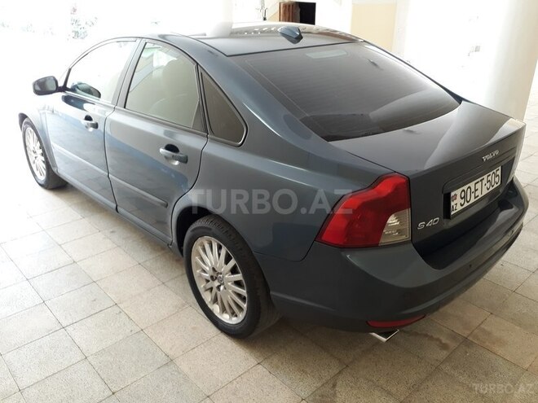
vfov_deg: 51.4
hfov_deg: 65.3
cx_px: 269
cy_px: 202
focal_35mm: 27
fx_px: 420
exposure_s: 1/33
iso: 64
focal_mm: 3.6
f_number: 1.9
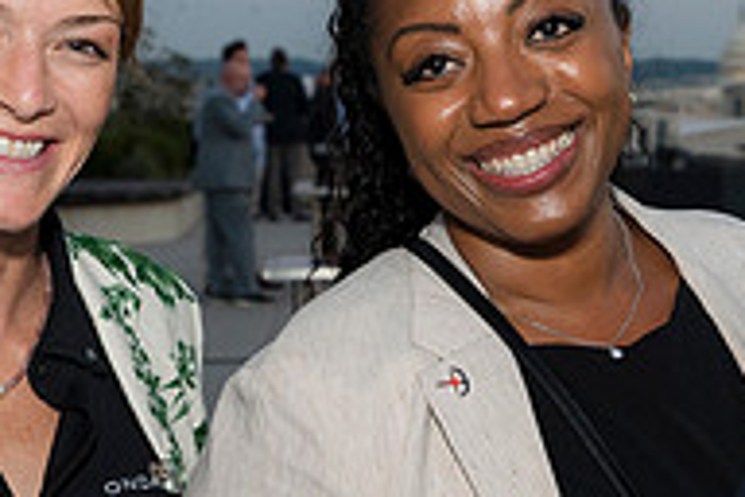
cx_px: 563
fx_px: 2380
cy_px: 316
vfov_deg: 11.9
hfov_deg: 17.7
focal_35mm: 115
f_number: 5.6
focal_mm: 38
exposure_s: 1/125
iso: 800
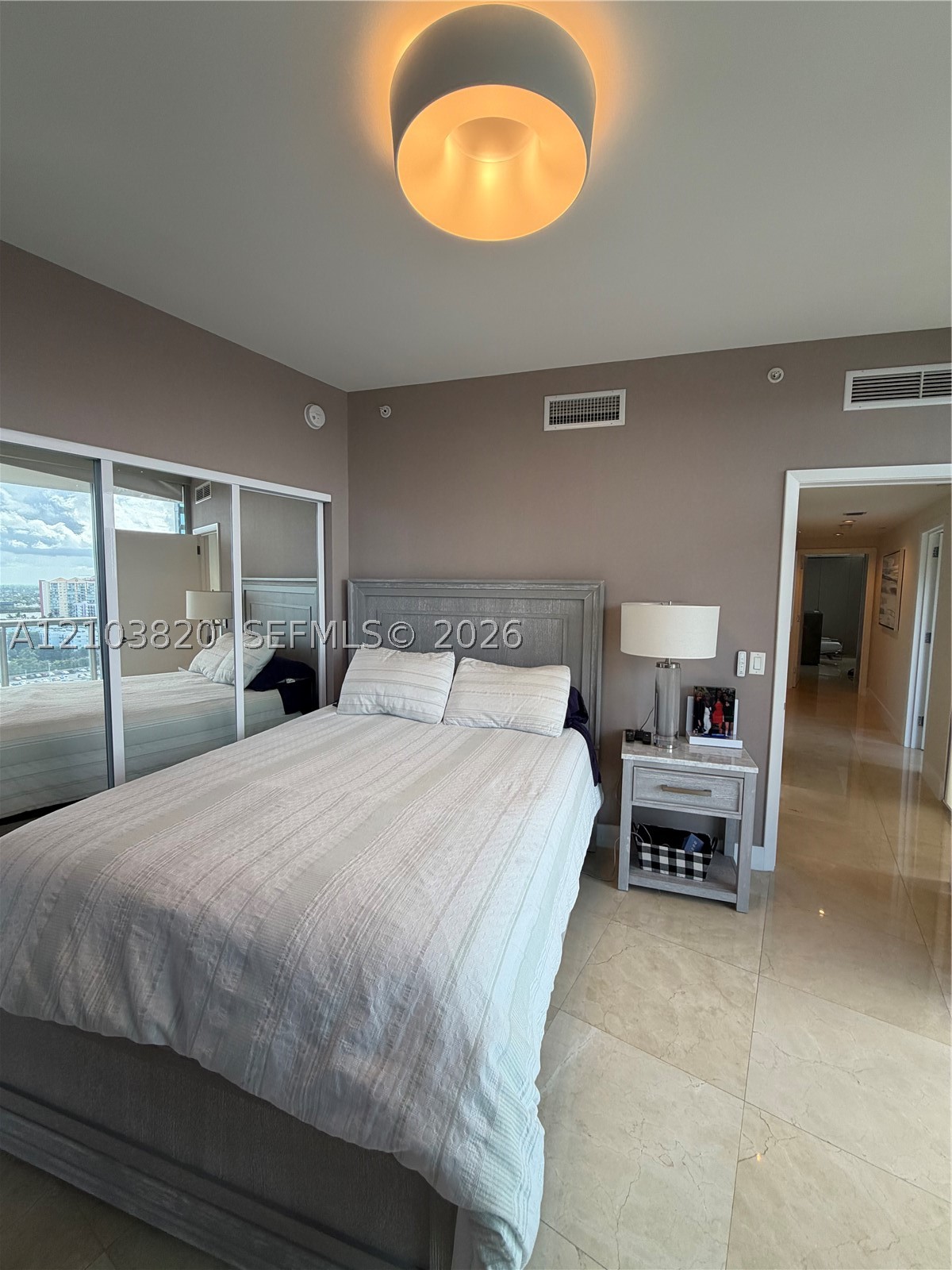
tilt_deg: -4.9
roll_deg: -0.9
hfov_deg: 85.7
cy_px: 635
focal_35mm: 14
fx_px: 513
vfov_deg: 102.1
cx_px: 476
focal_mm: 2.22
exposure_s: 1/120
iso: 80
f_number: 2.2
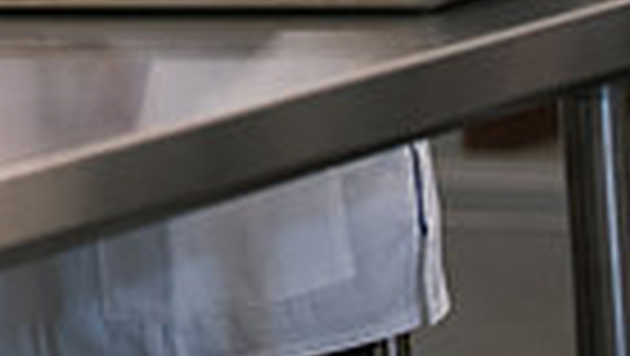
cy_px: -462
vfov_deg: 3.4
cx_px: -572
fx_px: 5952
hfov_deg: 5.9
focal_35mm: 356
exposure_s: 1/200
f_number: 3.2
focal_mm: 82
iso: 640
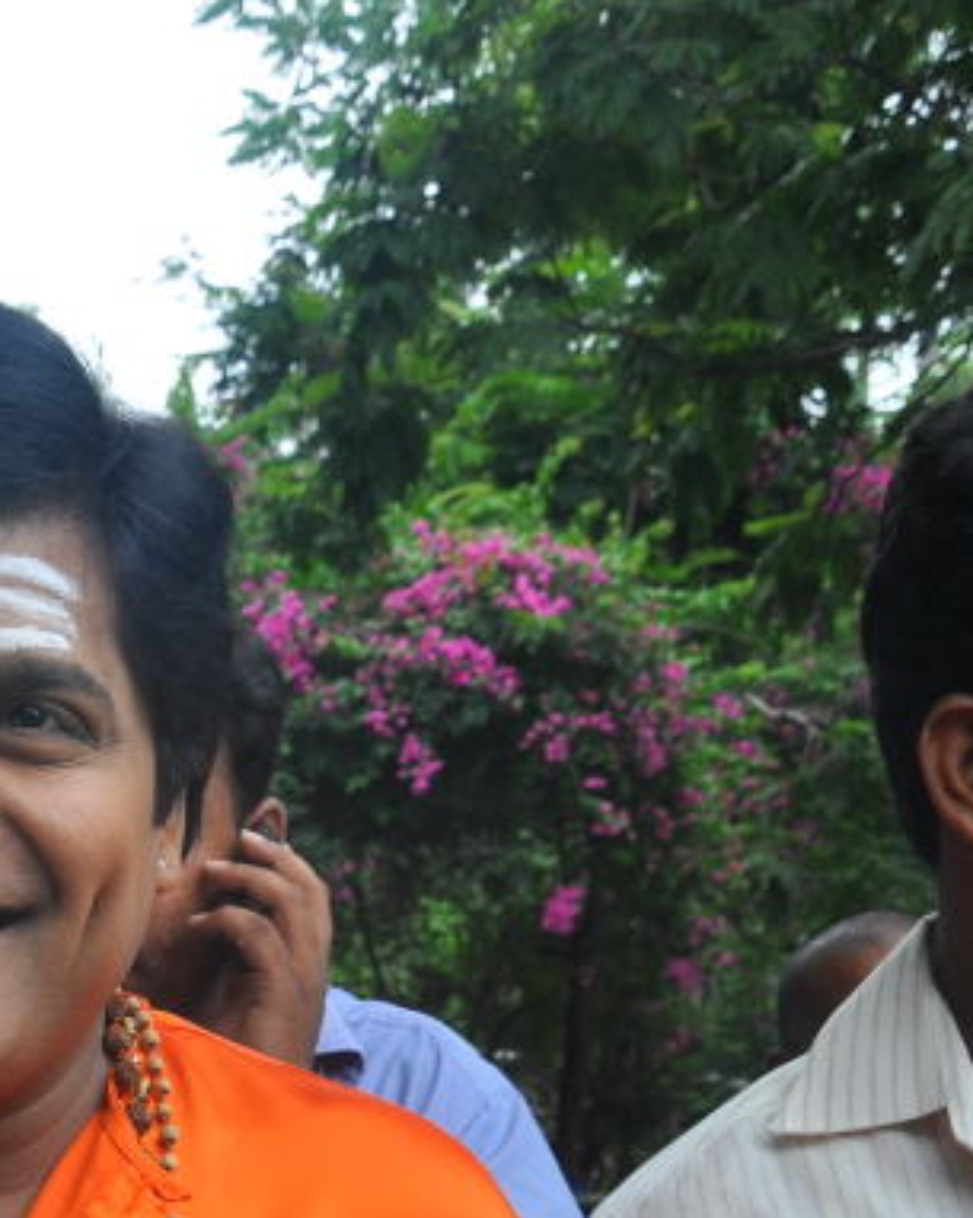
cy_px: 1578
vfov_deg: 21.0
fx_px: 2991
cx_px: -51
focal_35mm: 83
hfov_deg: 17.9
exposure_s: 1/160
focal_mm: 22
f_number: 9
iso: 250
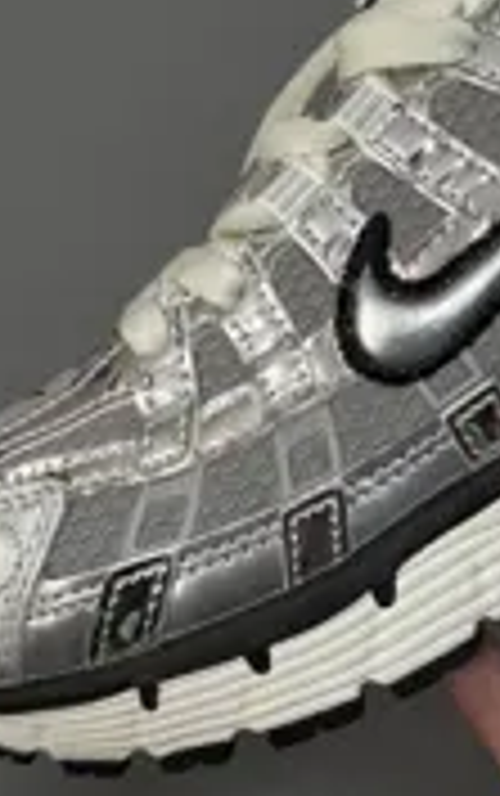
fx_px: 1501
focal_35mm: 69
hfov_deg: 18.4
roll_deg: -0.4
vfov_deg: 29.7
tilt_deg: -14.6
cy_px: 351
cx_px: 509
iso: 250
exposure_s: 1/60
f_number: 1.78
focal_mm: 6.76
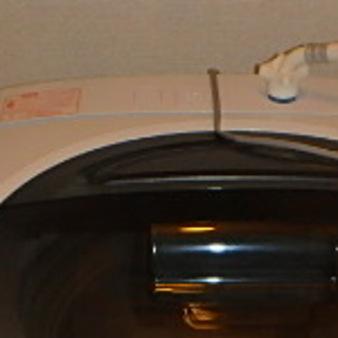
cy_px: 417
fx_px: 873
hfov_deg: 21.9
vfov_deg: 20.4
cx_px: 205
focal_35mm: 79
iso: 400
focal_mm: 3.7
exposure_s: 1/30
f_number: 3.5
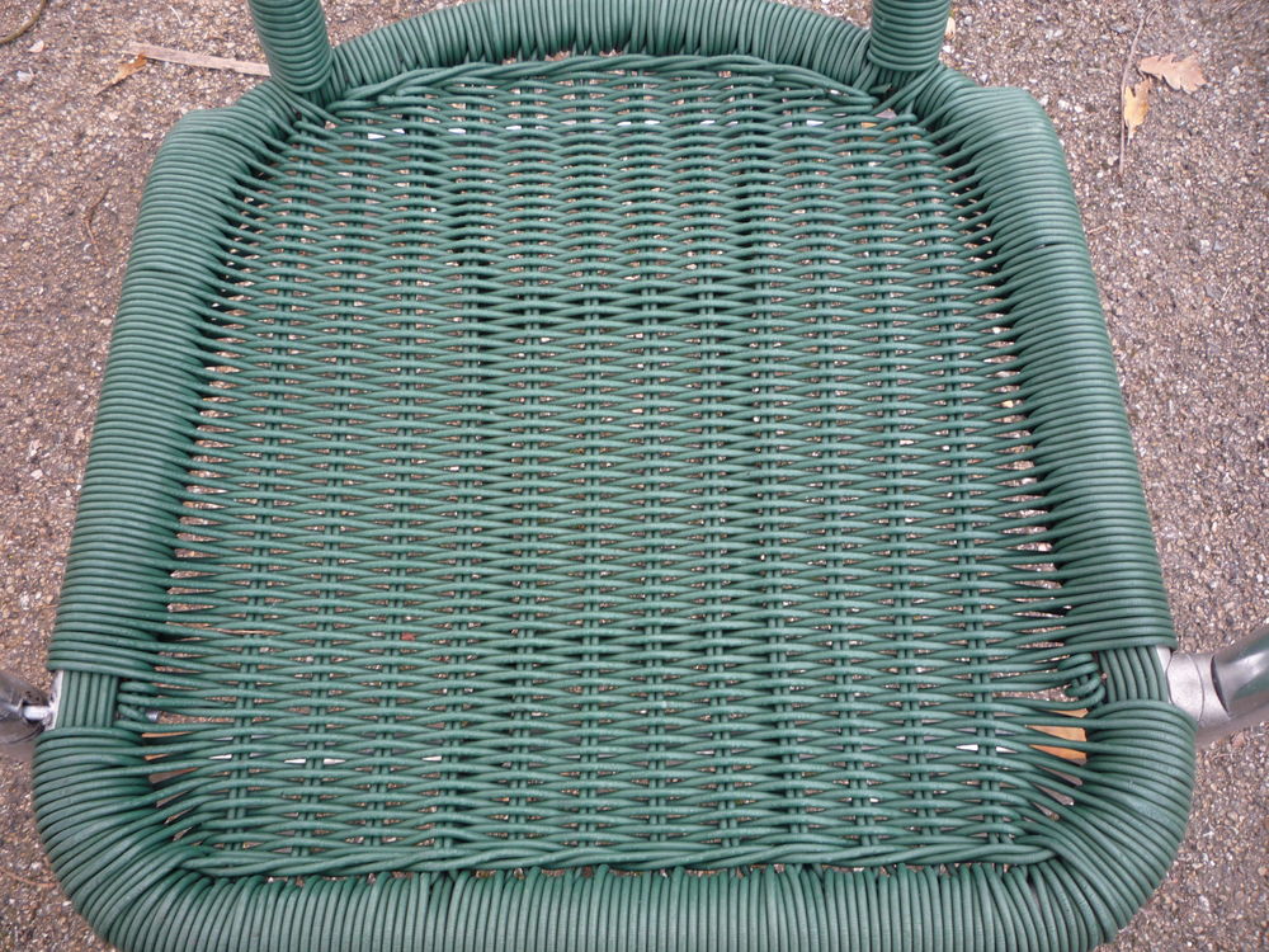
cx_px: 634
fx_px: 1100
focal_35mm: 30
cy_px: 476
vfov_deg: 46.8
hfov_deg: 60.0
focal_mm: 5.2
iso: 100
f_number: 3.3
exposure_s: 1/30
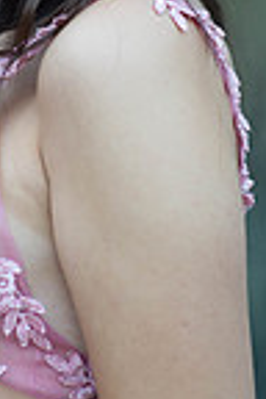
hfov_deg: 5.2
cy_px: -50
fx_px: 2937
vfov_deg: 7.7
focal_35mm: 265
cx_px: 140
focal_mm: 85
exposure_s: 1/640
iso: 250
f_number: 2
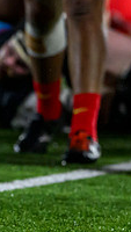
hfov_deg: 1.4
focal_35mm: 894
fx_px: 5502
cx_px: -61
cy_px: 195
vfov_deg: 2.4
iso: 5000
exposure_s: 1/1600
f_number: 3.5
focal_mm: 200
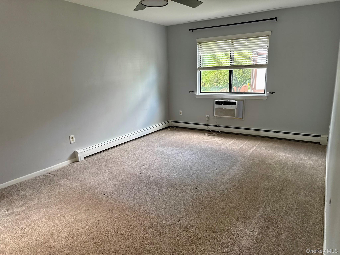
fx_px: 236
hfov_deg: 71.6
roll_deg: +1.1
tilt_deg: -12.8
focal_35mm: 24
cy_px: 128
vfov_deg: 56.8
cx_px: 170
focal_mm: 6.76
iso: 125
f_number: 1.78
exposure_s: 1/121
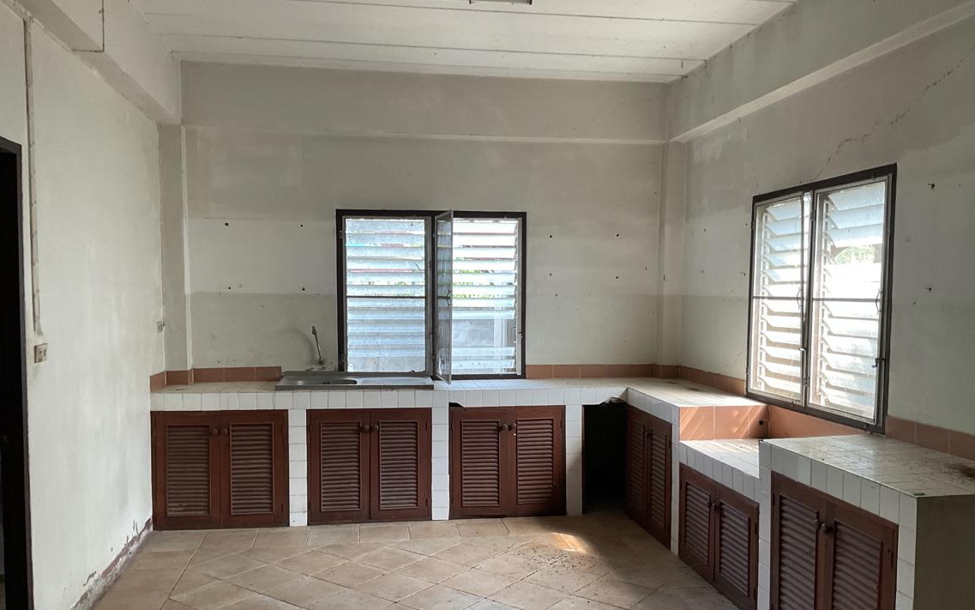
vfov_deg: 40.5
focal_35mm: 31
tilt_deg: -3.2
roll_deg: +0.6
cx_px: 487
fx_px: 824
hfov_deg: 61.2
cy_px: 349
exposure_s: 1/60
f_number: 1.8
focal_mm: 3
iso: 80
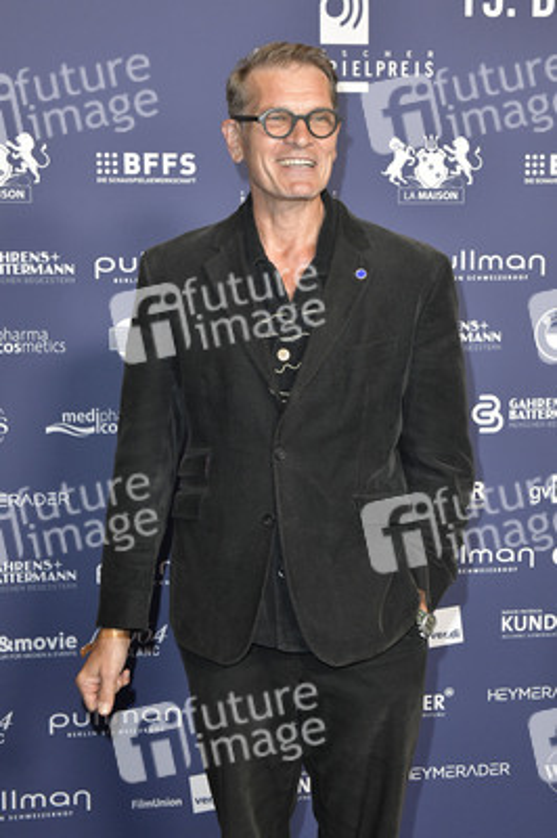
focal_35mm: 44
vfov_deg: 44.5
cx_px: 278
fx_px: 1023
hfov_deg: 30.5
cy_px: 419
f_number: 6.3
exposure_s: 1/200
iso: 2000
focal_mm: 44
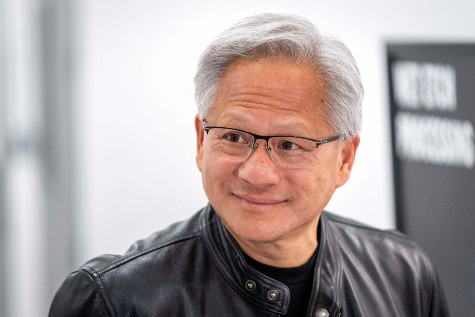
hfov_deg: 10.4
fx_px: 2613
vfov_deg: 6.9
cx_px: 238
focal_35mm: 198
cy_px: 158
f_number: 2.8
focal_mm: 198
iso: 4000
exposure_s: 1/500
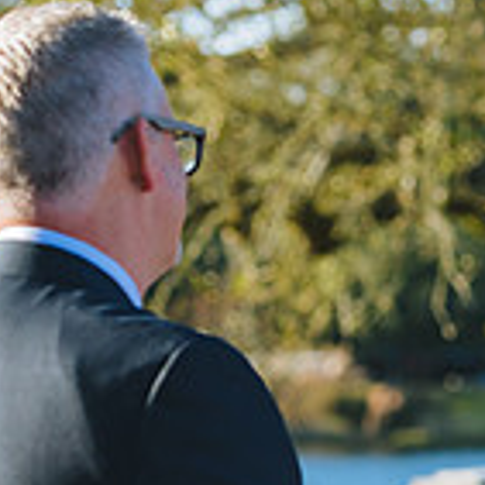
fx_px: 5294
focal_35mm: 334
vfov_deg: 5.2
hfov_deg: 5.2
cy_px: 455
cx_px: 662
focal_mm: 92
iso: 200
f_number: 4.5
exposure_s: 1/800
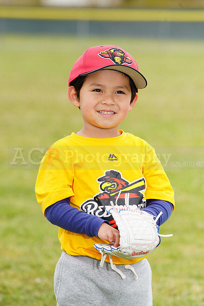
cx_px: 102
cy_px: 153
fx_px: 2047
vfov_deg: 8.5
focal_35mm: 241
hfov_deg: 5.7
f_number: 7.1
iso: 100
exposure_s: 1/250
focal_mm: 241
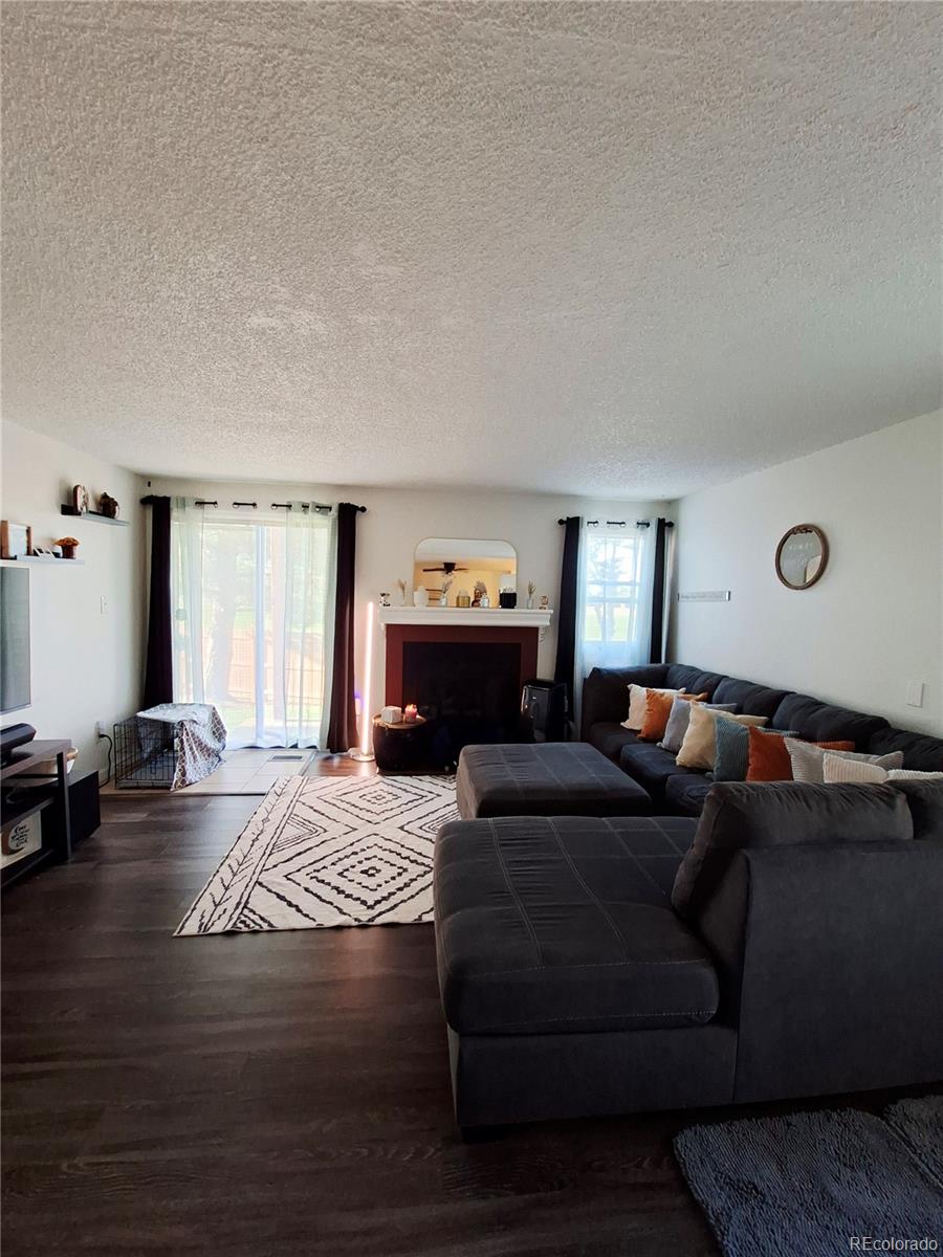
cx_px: 472
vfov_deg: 106.2
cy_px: 628
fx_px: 472
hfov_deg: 89.9
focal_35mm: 13
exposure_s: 1/33
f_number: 2.2
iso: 160
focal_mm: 1.74
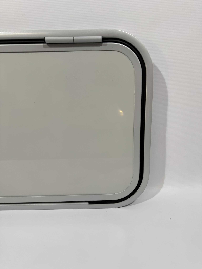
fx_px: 187
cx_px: 101
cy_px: 134
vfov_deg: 71.6
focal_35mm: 24
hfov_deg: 56.8
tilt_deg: -19.3
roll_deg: +0.8
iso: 80
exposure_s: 1/294
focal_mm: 6.76
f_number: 1.78
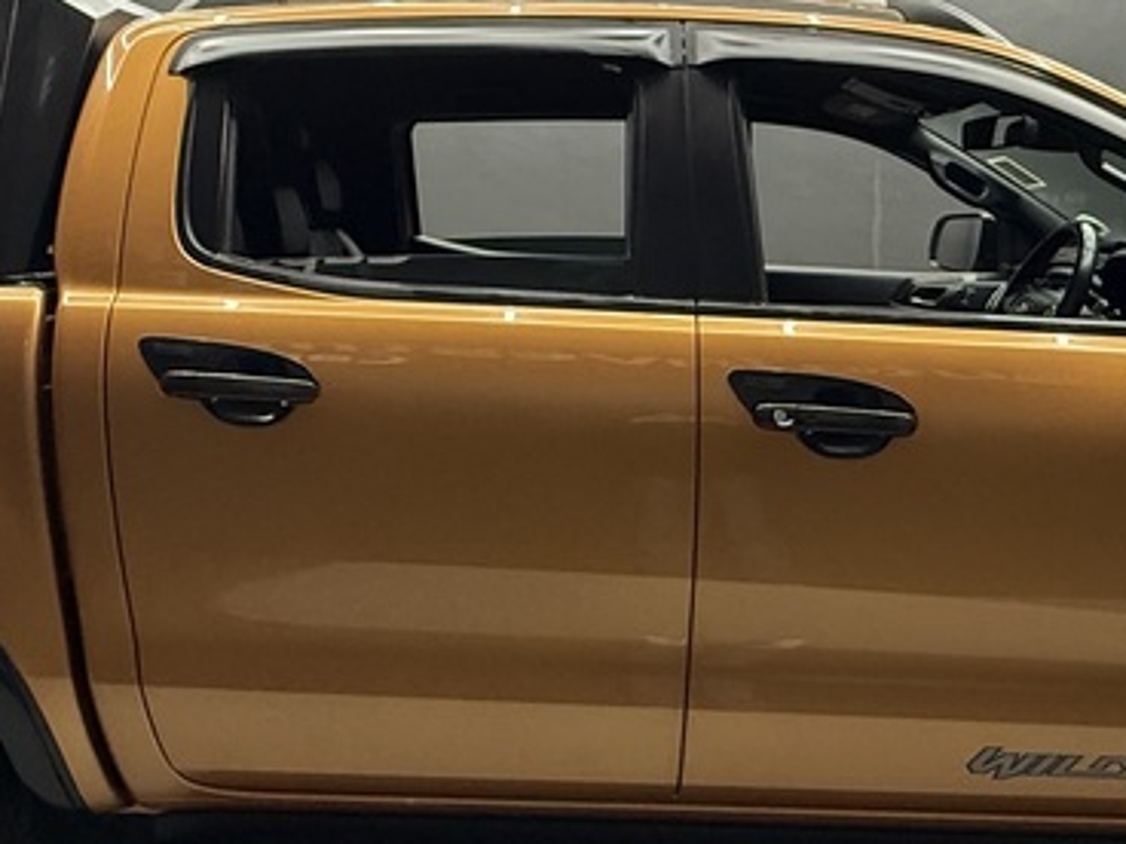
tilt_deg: -7.7
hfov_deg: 47.8
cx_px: 633
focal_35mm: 39
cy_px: 404
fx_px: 1269
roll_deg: +0.6
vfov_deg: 36.8
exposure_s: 1/100
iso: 500
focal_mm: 2.22
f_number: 2.2
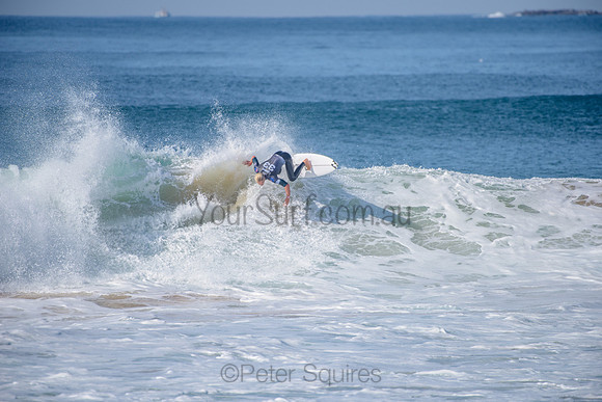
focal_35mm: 500
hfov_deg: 4.1
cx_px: 301
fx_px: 8363
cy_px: 201
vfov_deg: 2.8
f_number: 5.6
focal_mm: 500
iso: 180
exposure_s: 1/2500
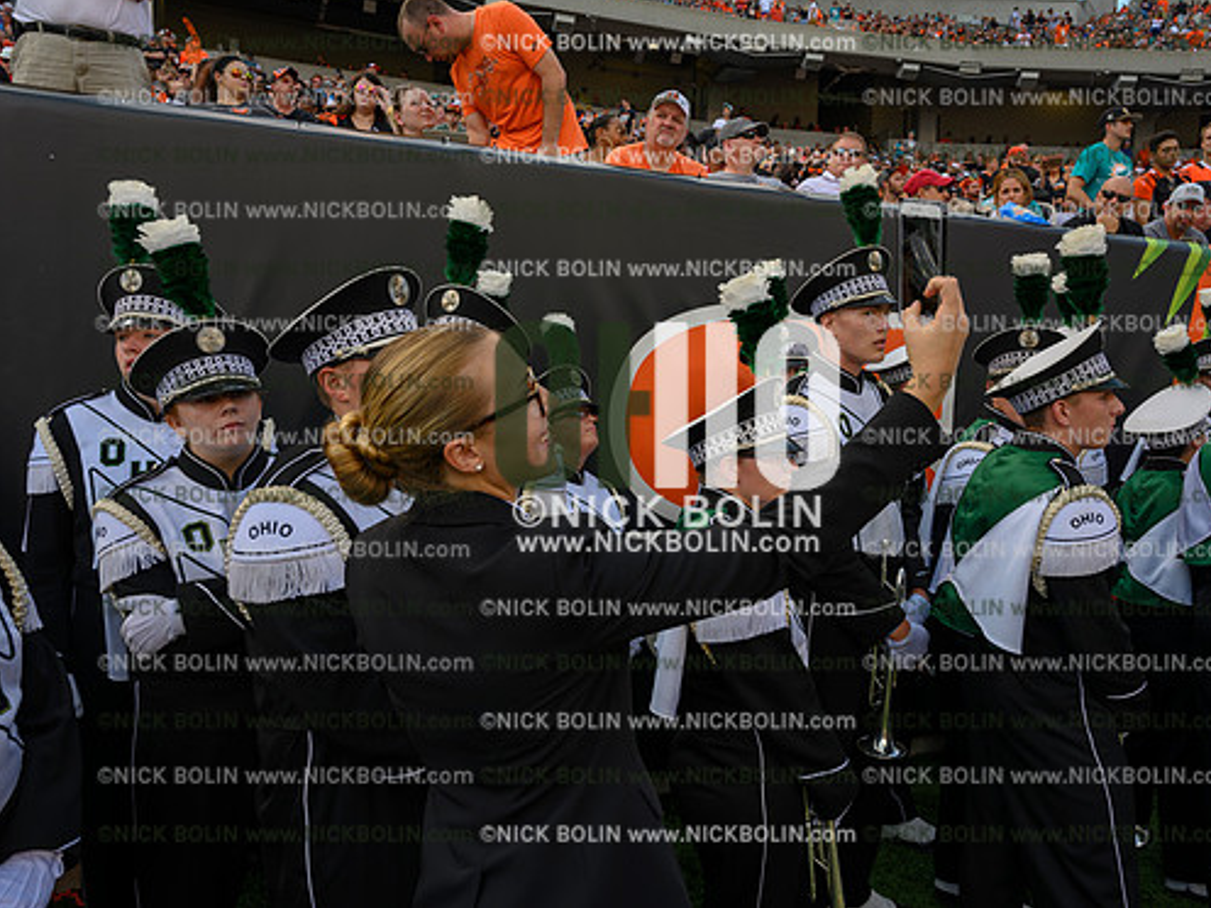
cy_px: 438
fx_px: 945
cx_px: 667
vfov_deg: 51.3
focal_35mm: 27
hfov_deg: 65.2
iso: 80
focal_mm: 24
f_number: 7.1
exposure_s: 1/100
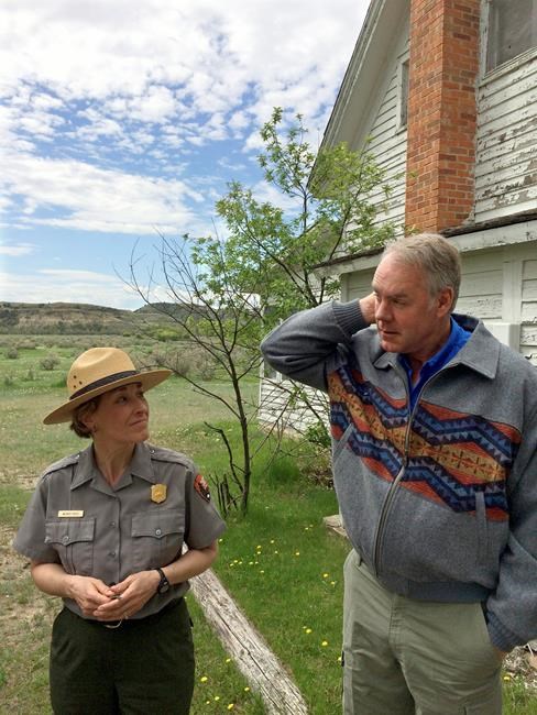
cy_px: 358
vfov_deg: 61.6
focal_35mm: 29
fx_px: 599
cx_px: 268
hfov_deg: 48.3
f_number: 2.2
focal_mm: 4.15
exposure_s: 1/2160
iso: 32
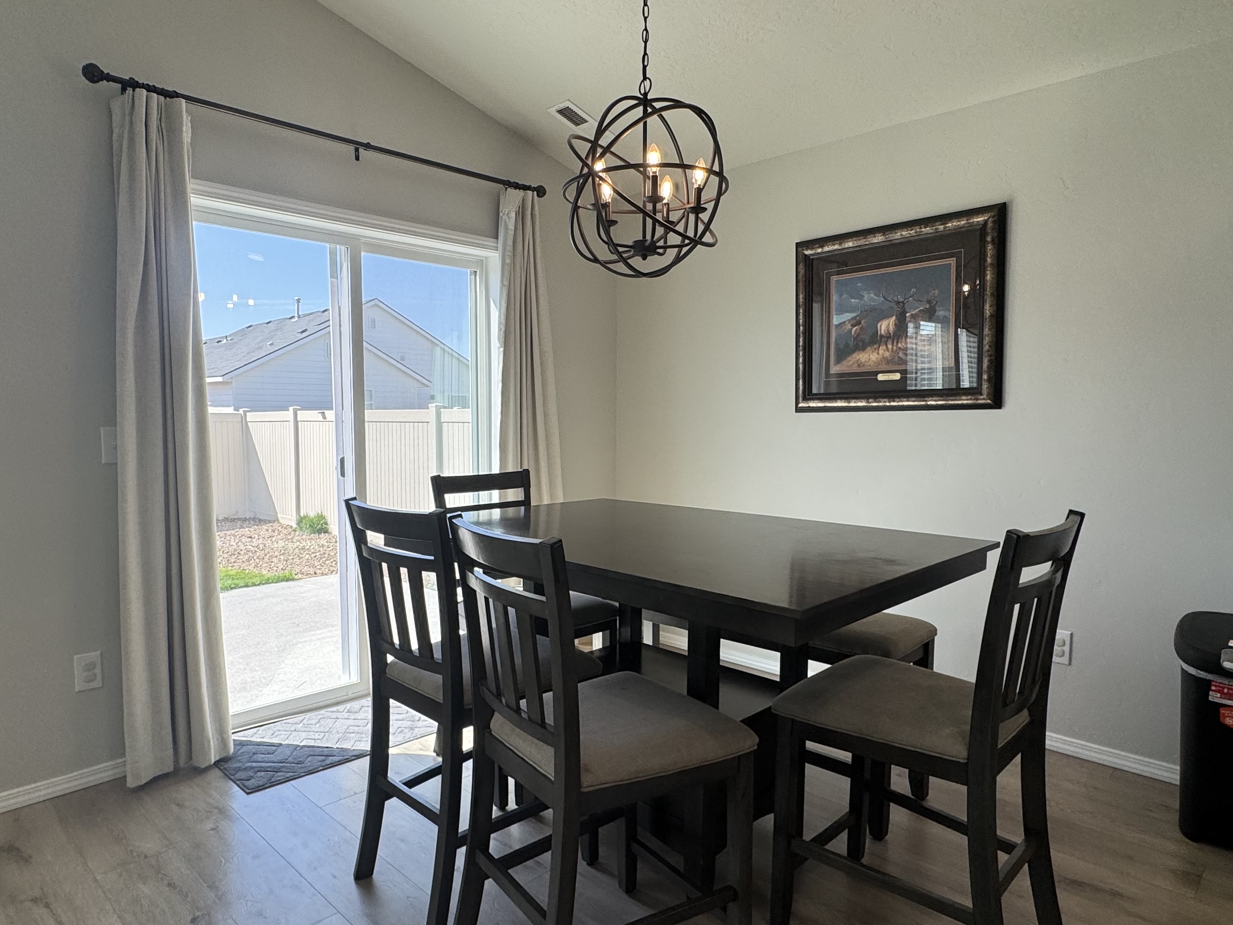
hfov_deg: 76.3
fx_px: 784
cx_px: 574
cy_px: 476
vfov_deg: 61.1
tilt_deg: -5.2
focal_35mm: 22
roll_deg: -0.3
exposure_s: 1/291
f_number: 2.2
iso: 40
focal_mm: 2.22
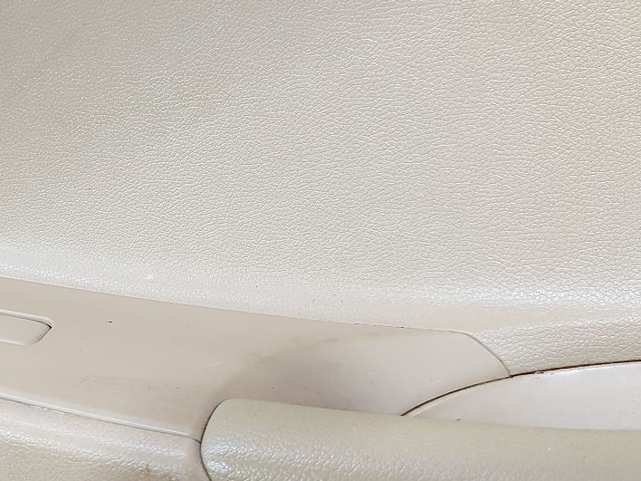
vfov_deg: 30.9
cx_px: 57
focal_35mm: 47
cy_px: 236
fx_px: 870
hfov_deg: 37.6
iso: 125
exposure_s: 1/50
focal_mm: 5.23
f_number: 1.8
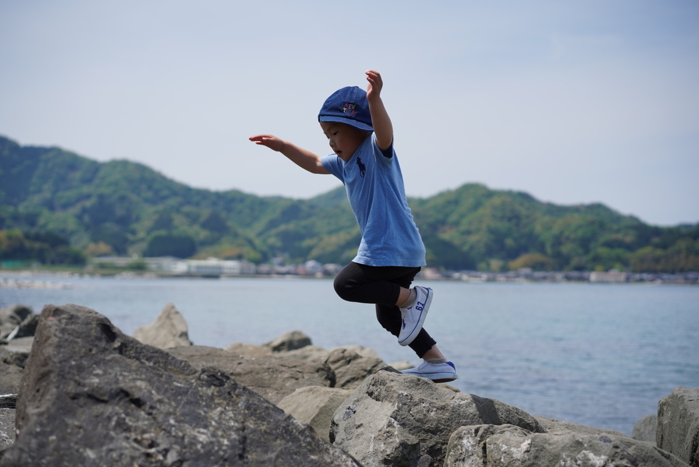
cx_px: 350
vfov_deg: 24.7
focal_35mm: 55
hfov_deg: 36.2
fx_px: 1069
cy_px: 234
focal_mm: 55
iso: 100
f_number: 3.2
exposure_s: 1/2000
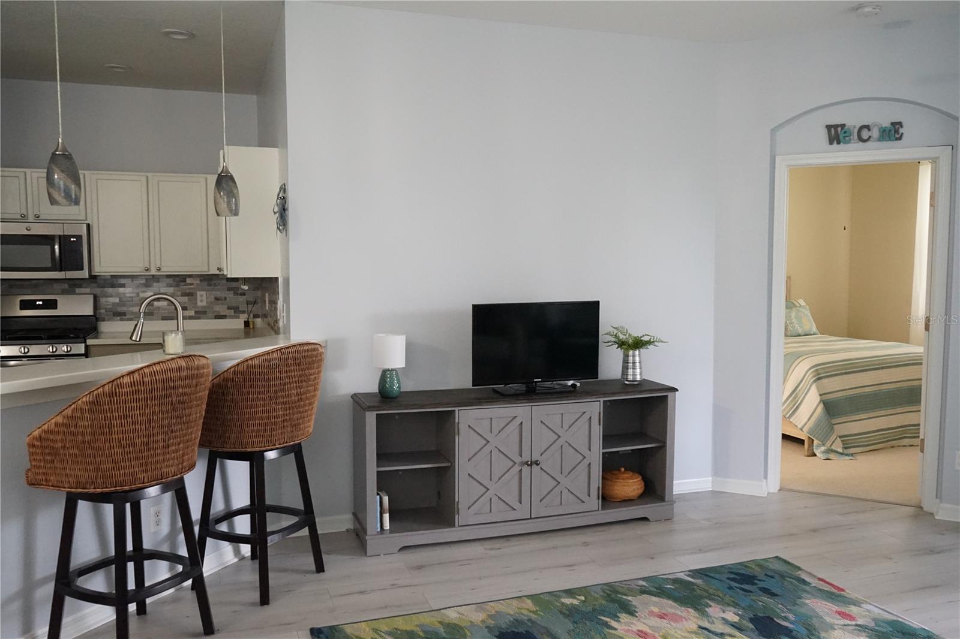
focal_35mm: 29
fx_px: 773
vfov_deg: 44.9
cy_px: 320
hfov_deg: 63.7
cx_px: 480
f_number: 6.3
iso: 6400
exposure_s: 1/50
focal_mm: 29
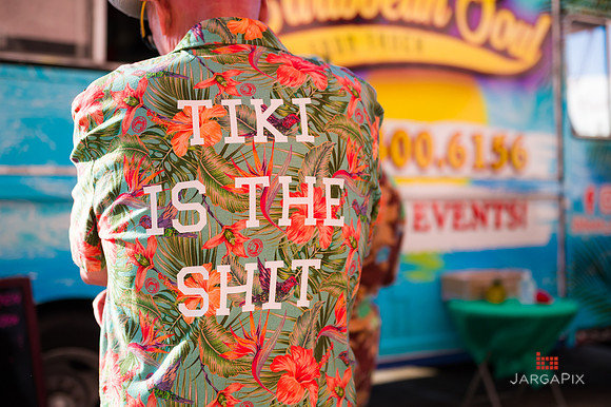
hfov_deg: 44.5
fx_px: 746
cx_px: 306
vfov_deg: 30.5
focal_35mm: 44
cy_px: 204
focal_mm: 44
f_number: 3.2
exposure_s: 1/5000
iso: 800
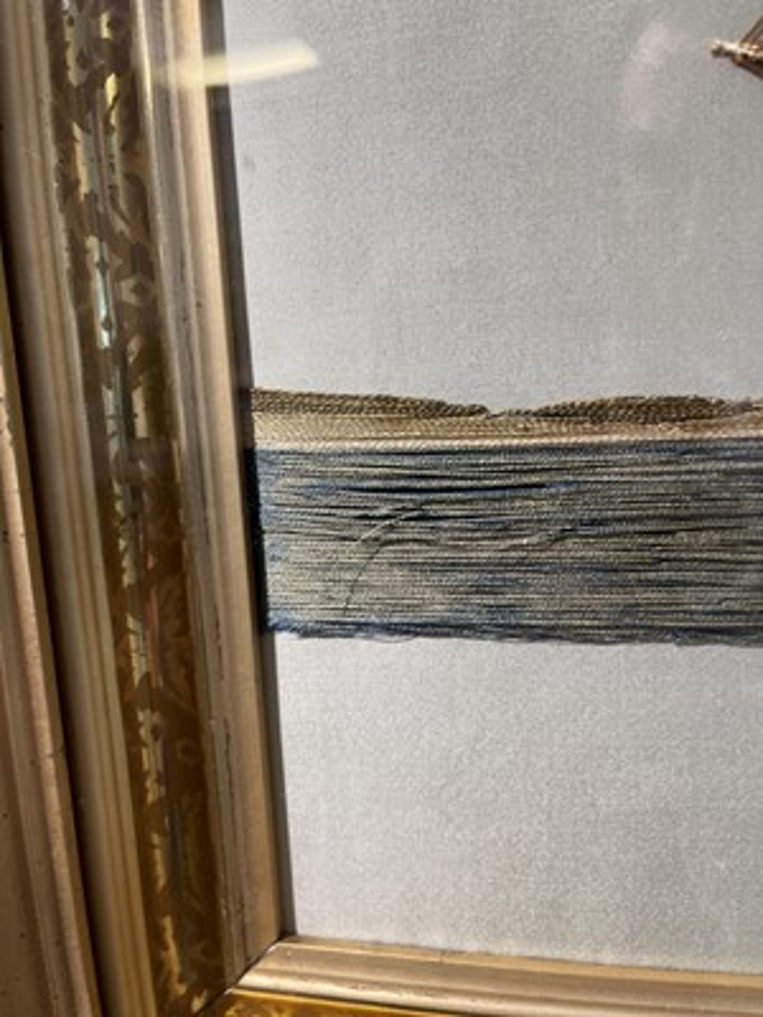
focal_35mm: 25
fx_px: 735
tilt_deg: -4.8
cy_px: 508
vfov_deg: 69.4
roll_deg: +2.0
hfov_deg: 54.9
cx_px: 382
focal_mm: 5.1
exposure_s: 1/100
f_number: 1.6
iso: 80
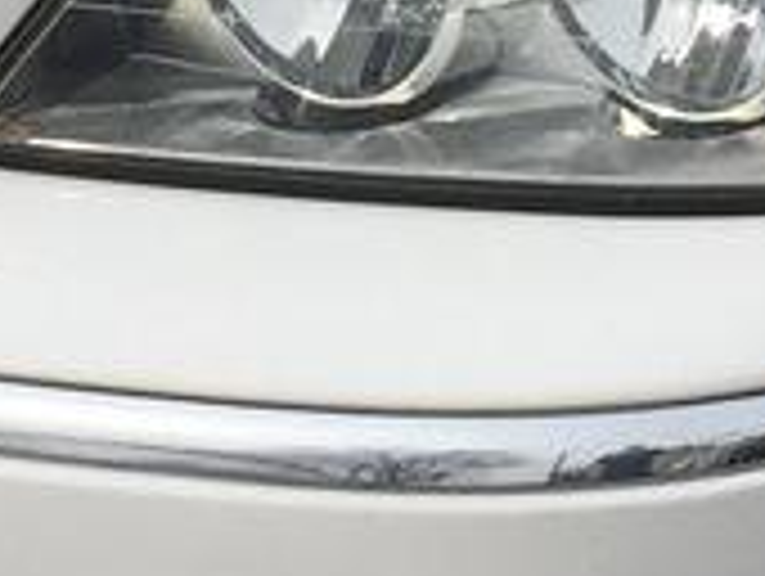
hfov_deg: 9.0
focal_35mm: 218
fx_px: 4825
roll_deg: +1.5
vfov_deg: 6.7
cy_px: -292
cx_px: 904
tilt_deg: -15.5
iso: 32
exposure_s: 1/3300
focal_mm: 4.15
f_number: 2.2
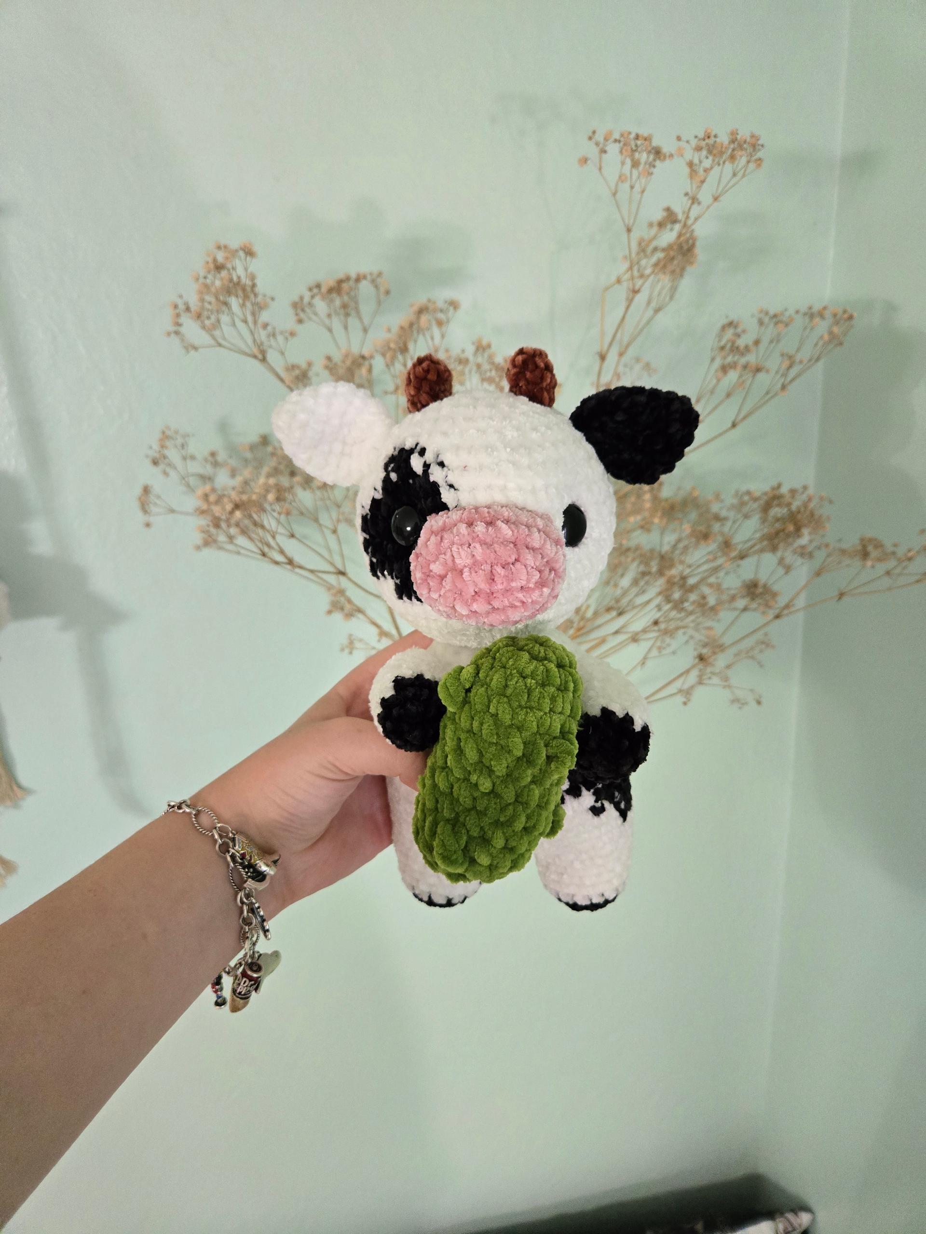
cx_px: 463
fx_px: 820
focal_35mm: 23
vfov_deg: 73.9
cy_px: 617
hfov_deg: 58.9
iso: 640
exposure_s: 1/120
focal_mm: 5.4
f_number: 1.8
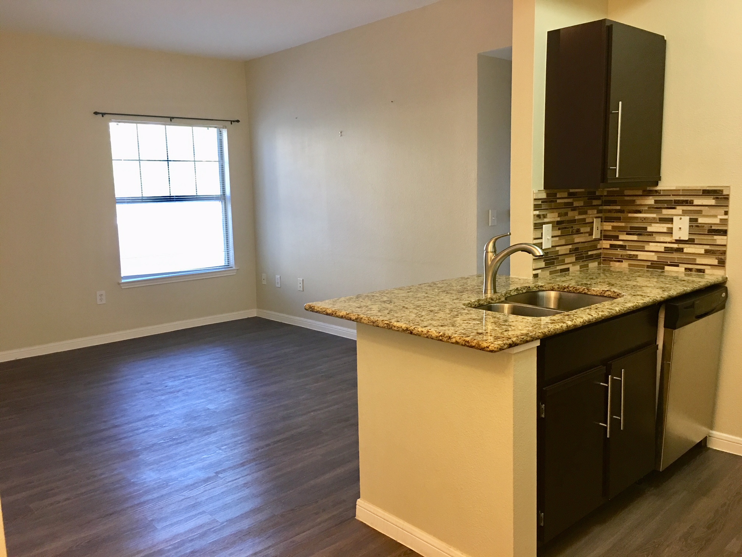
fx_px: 622
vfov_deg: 48.2
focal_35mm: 29
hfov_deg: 61.7
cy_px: 278
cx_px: 371
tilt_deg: -7.2
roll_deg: +1.8
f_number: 2.2
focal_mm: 4.15
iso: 64
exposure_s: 1/15
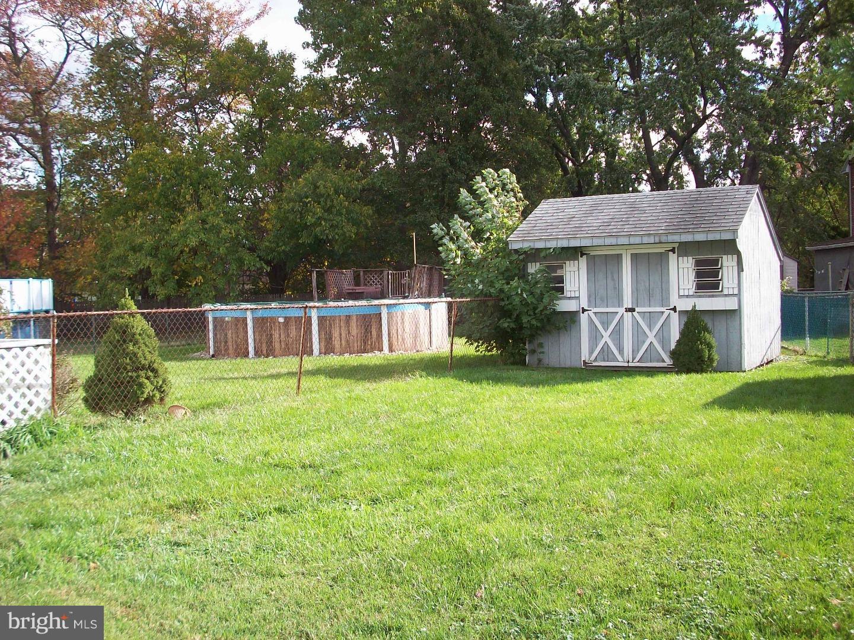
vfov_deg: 38.7
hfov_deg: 50.1
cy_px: 320
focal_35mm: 37
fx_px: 913
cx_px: 427
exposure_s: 1/404
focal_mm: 6.2
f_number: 2.8
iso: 80
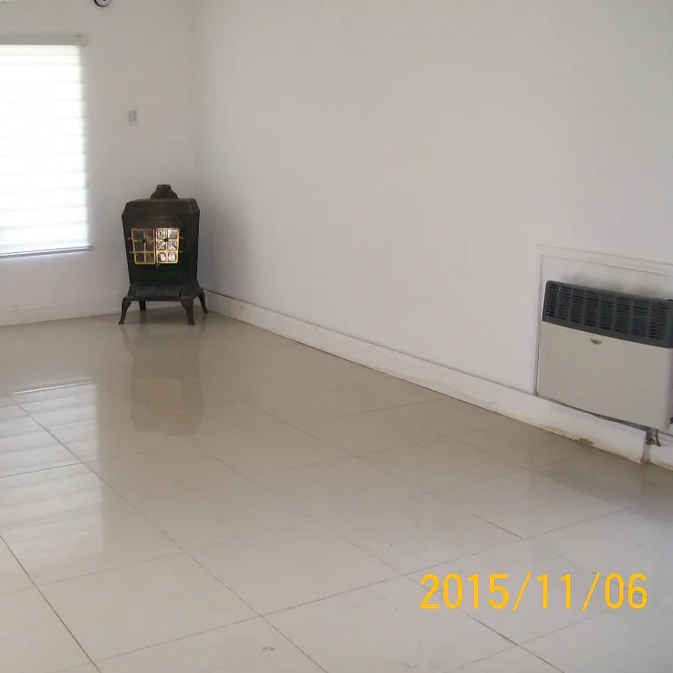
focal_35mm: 43
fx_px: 946
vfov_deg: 39.2
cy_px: 337
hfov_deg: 38.8
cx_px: 241
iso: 140
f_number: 2.7
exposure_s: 1/93.7
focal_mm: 6
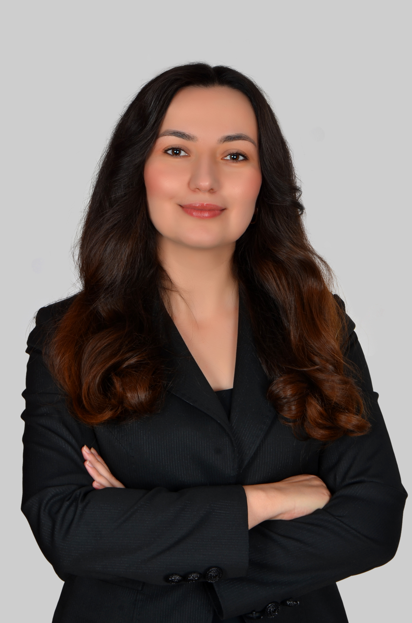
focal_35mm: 75
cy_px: 312
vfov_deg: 27.0
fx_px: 1293
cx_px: 206
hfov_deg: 18.1
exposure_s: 1/125
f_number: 13
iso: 100
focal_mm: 50
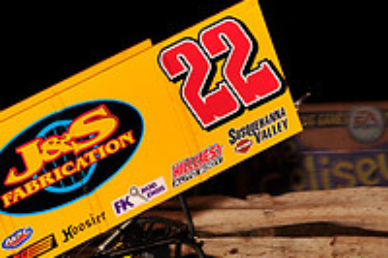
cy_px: 223
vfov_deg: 4.2
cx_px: -31
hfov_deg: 6.3
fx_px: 3500
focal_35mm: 325
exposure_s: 1/320
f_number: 6.3
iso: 1000
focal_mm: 112
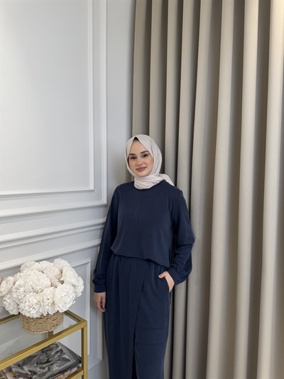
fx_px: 262
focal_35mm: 24
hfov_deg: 56.8
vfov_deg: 71.6
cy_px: 190
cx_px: 142
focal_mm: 6.76
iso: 64
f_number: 1.78
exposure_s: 1/121
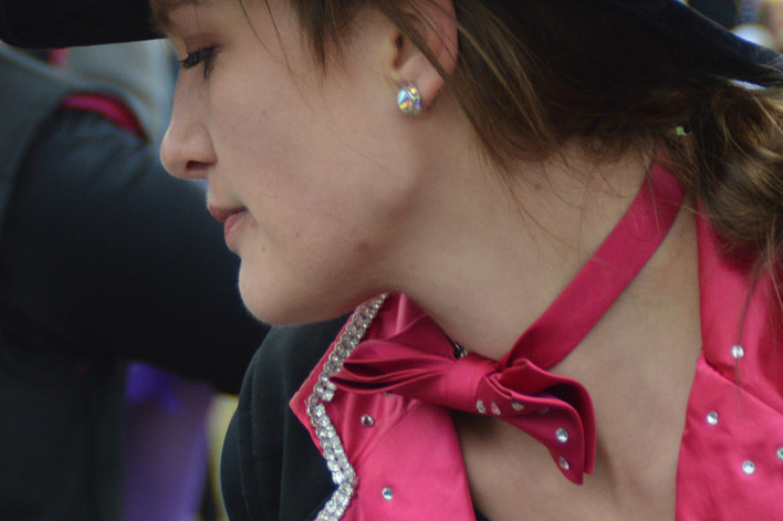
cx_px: 353
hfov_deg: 8.1
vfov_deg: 5.4
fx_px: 5523
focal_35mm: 254
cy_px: -40
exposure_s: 1/500
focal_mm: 75
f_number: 5.6
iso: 320
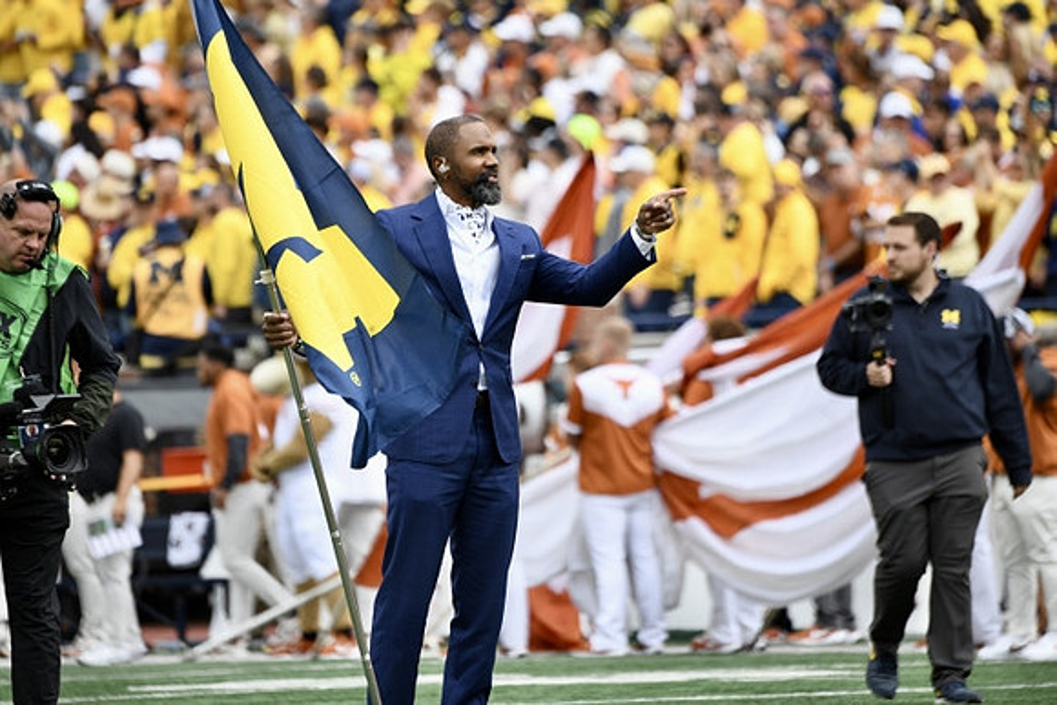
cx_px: 528
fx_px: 10572
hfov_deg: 5.7
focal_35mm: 360
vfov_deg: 3.8
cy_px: 352
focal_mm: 360
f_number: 5.6
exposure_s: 1/1000
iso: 640
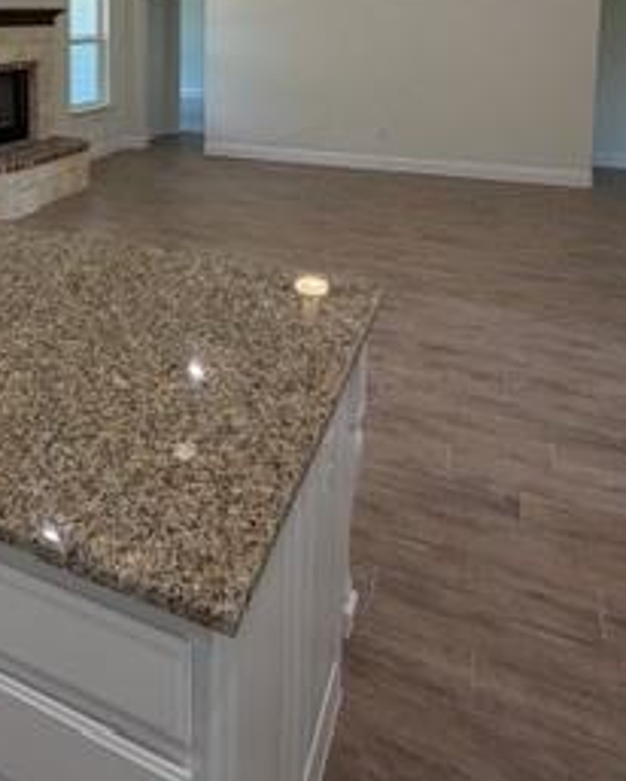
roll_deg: +0.8
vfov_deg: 47.5
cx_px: 58
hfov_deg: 40.0
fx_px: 786
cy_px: 79
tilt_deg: -4.0
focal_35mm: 34
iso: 125
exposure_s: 1/120
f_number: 2.2
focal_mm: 2.22
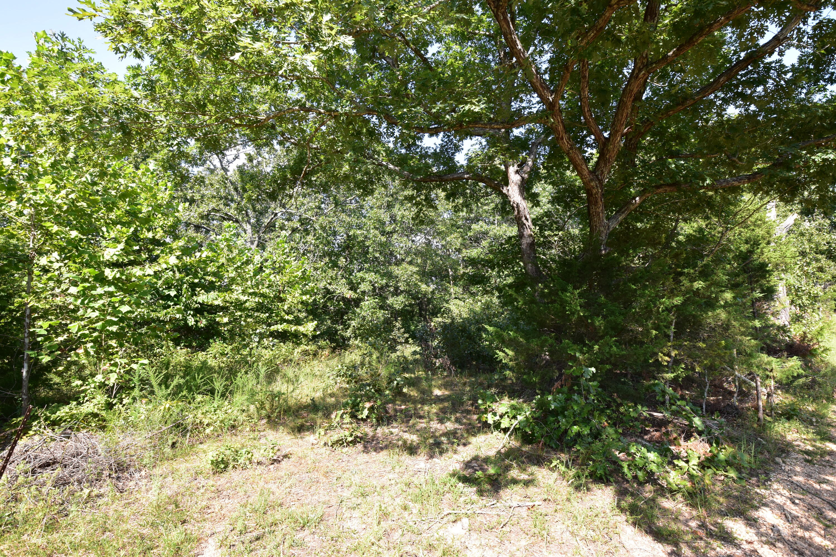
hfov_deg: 100.4
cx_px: 418
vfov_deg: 77.3
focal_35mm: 15
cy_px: 278
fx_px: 348
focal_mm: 10
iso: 400
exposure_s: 1/160
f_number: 9
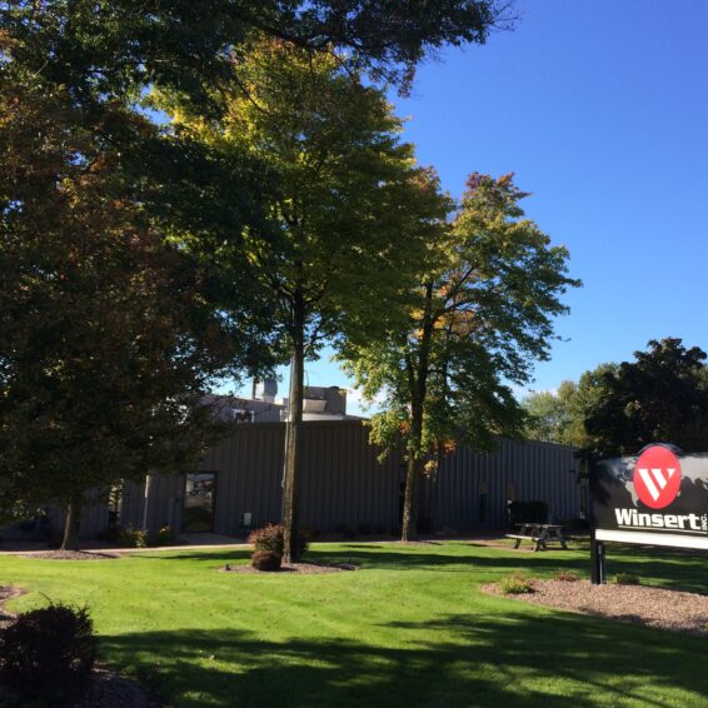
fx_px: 833
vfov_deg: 46.0
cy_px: 350
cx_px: 460
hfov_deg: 45.5
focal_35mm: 36
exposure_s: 1/1080
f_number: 2.2
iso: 32
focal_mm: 4.12
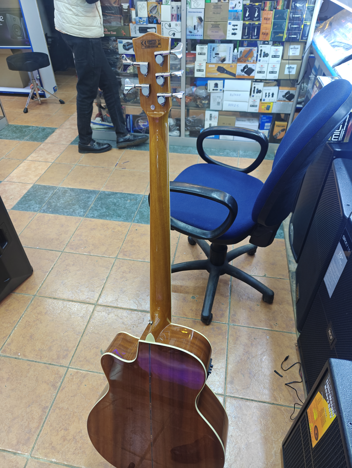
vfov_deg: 71.5
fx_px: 325
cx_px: 176
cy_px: 234
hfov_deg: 56.9
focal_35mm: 24
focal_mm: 6.06
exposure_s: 1/100
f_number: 1.7
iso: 500
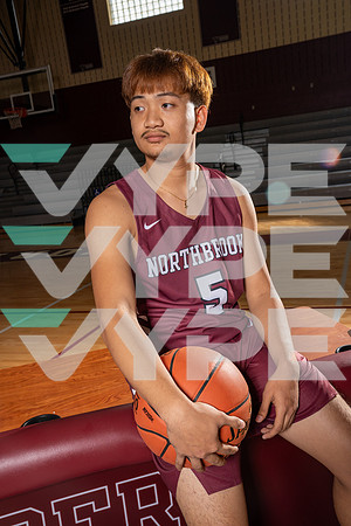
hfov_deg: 36.9
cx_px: 176
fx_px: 526
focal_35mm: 36
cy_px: 263
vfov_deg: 53.1
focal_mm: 36
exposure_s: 1/250
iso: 500
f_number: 8
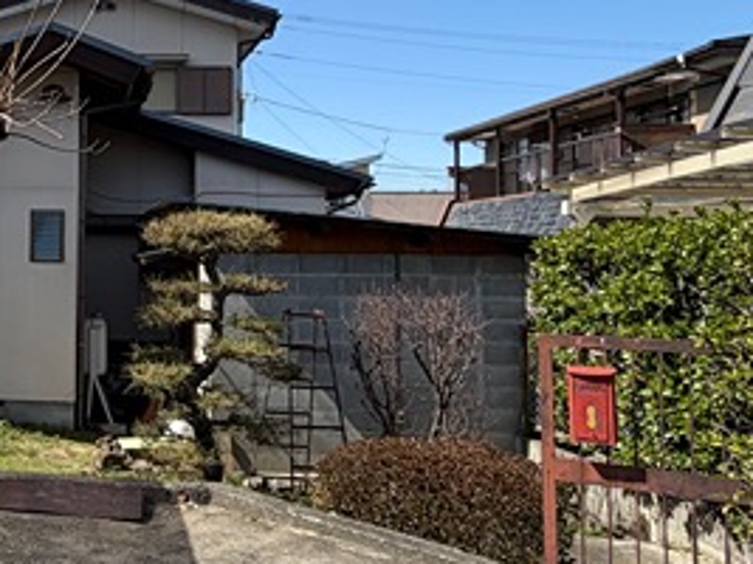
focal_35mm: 42
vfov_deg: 34.1
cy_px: 209
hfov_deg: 40.0
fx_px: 913
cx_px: 20
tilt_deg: +2.7
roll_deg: -0.8
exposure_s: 1/770
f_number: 2.2
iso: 25
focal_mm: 2.22
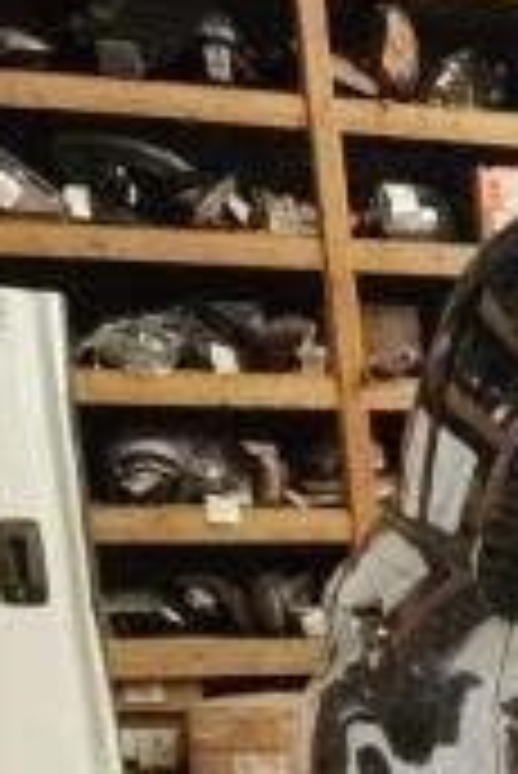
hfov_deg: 9.7
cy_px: 1044
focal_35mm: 111
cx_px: 1536
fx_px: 2391
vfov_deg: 17.2
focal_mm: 5.4
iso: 500
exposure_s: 1/40
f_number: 1.8
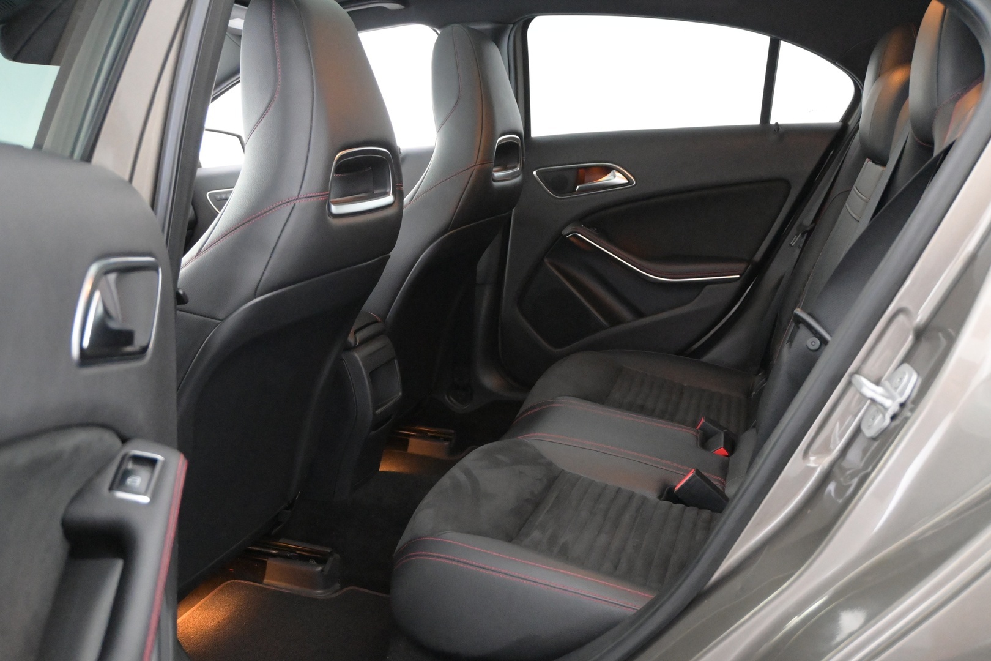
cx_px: 496
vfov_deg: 39.1
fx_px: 929
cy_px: 330
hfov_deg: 56.1
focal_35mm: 34
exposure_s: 1/40
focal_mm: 22.5
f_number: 4
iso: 8000
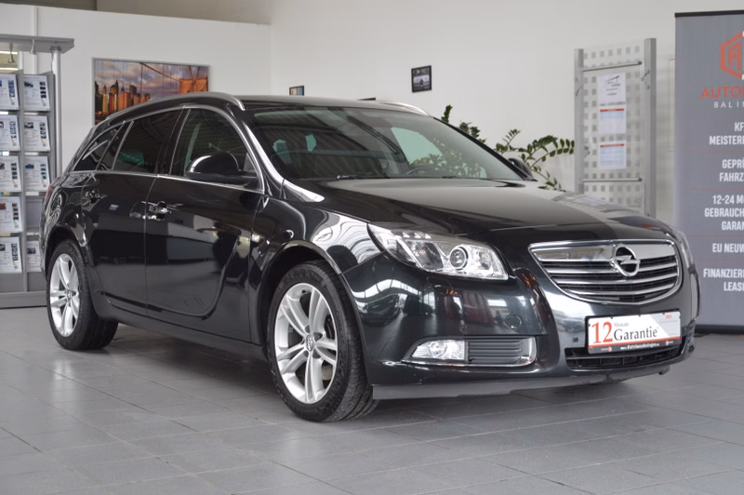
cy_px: 248
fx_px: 1177
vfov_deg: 23.7
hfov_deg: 35.1
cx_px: 372
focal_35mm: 57
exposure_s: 1/30
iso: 400
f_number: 4.5
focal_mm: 38
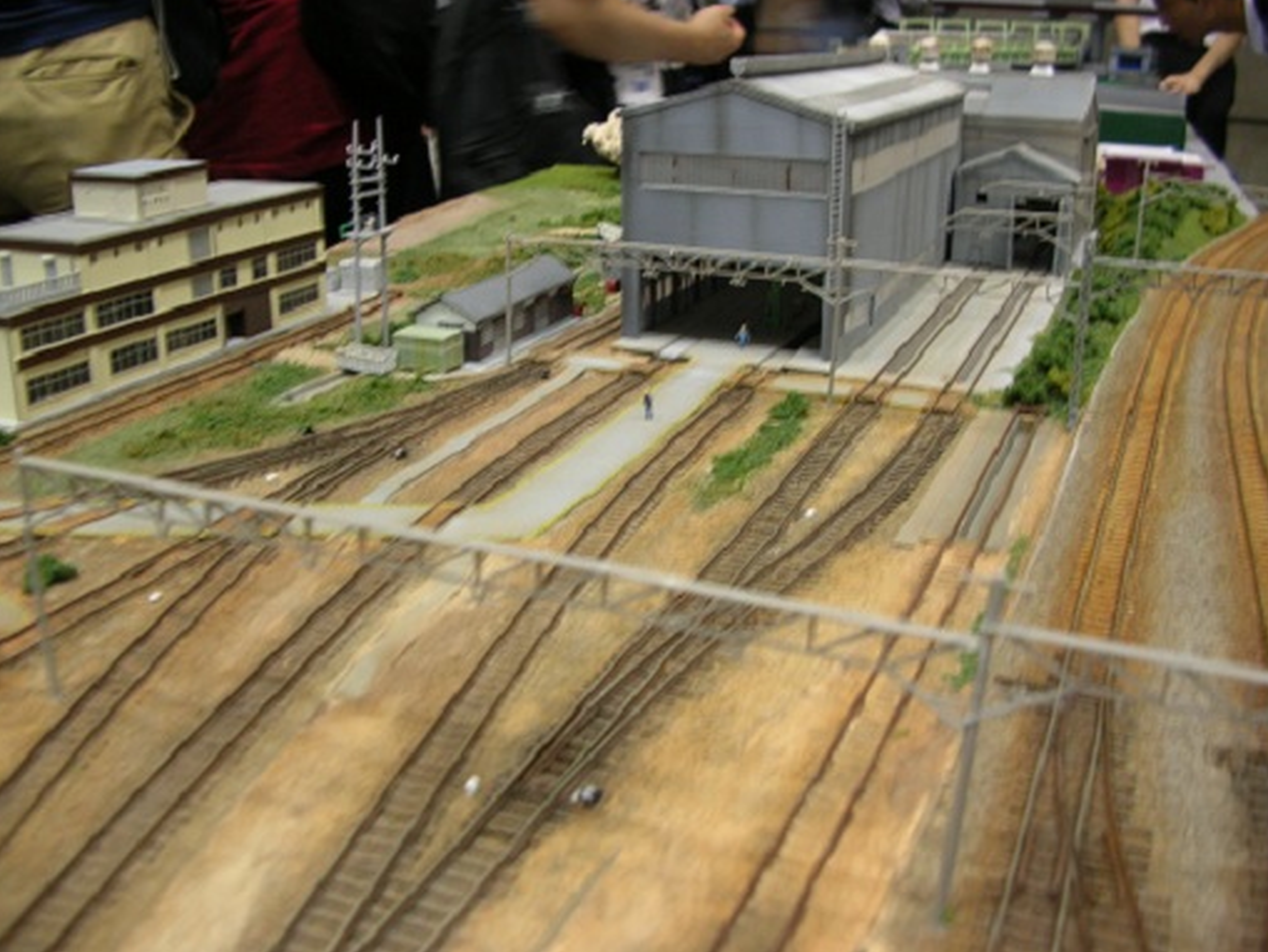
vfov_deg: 39.7
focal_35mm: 36
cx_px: 635
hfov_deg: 51.3
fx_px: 1319
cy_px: 465
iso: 50
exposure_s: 1/7.8
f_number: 2.8
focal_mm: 5.8
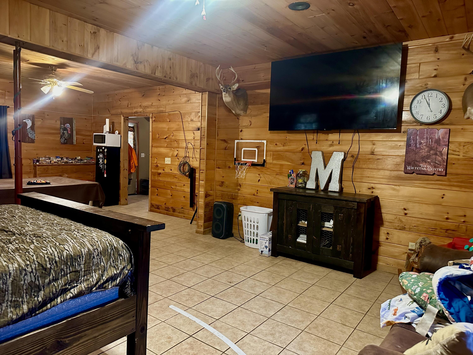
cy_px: 178
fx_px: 328
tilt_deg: -4.5
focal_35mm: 24
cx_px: 236
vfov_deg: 56.8
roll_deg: -1.6
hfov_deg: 71.6
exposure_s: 1/40
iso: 800
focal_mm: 6.86
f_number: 1.78
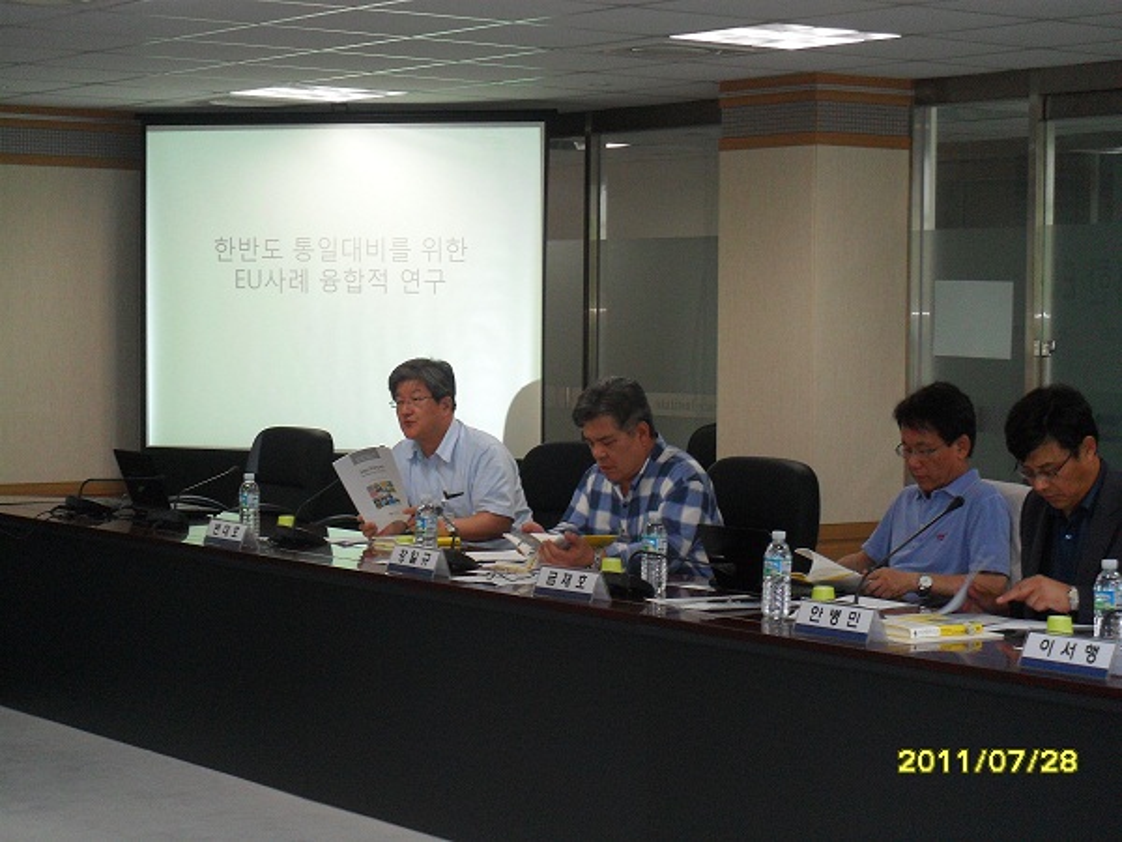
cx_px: 561
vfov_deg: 17.4
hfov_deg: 23.0
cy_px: 421
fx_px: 2755
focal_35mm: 85
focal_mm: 15.3
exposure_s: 1/60
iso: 200
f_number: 5
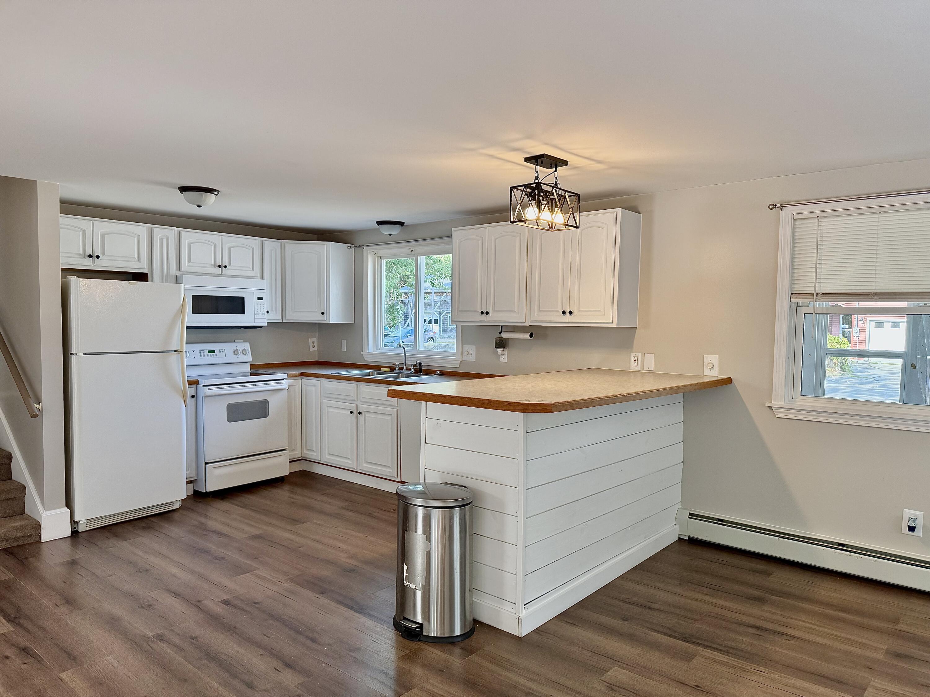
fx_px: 645
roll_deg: -0.3
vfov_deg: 56.8
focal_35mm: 24
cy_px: 348
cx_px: 465
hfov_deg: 71.6
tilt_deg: -1.8
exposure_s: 1/238
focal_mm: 6.76
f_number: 1.78
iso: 200
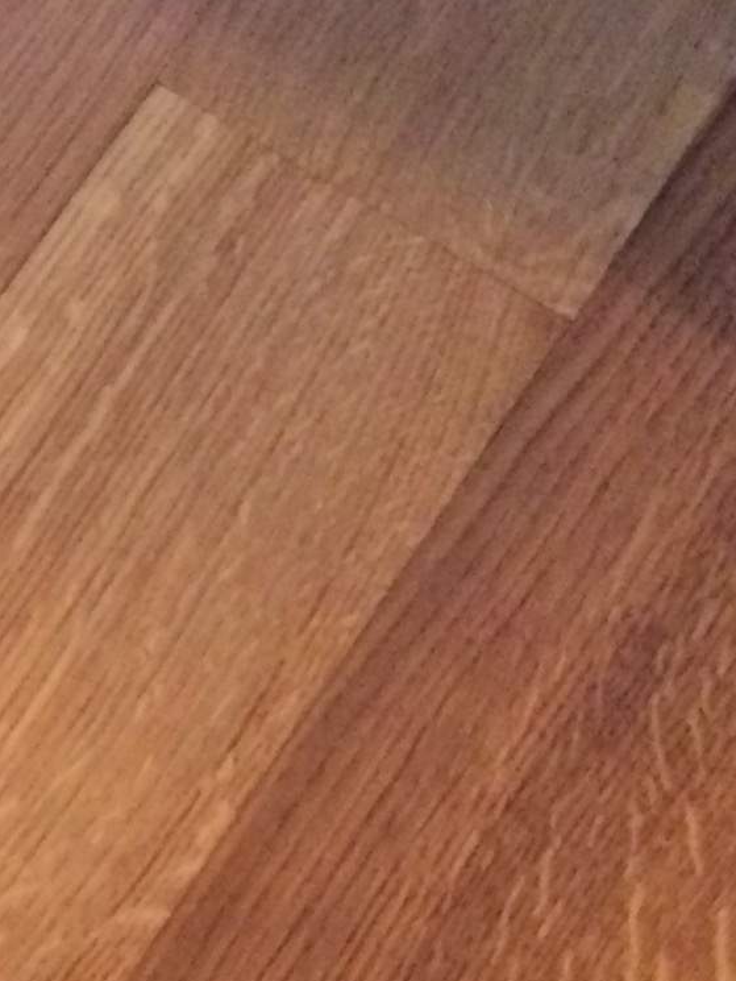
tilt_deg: -76.0
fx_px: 3599
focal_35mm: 127
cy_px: 1907
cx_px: -686
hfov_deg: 10.8
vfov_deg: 13.5
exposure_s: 1/17
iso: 320
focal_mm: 4.15
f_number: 2.2
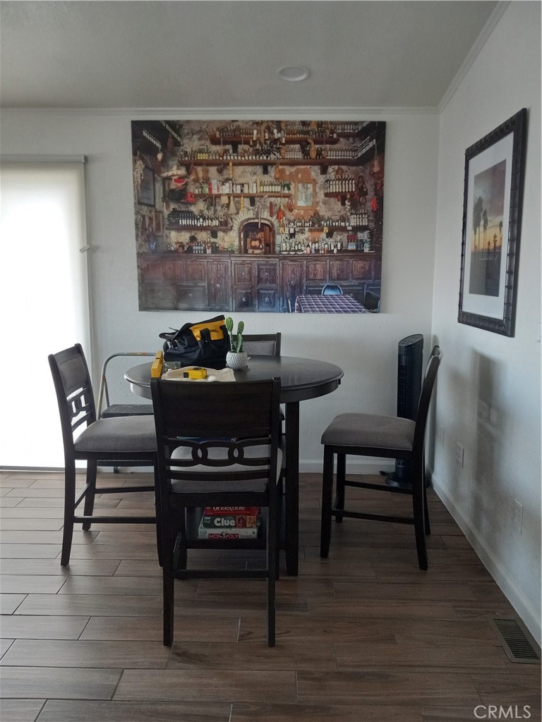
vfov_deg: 65.3
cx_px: 271
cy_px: 361
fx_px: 564
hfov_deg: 51.4
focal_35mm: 27
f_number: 1.8
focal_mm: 3.94
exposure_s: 1/60
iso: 200
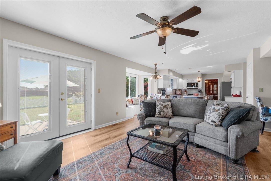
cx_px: 136
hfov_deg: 96.7
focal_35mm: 16
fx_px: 120
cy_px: 90
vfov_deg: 73.8
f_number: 11
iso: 800
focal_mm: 16
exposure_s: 1/15
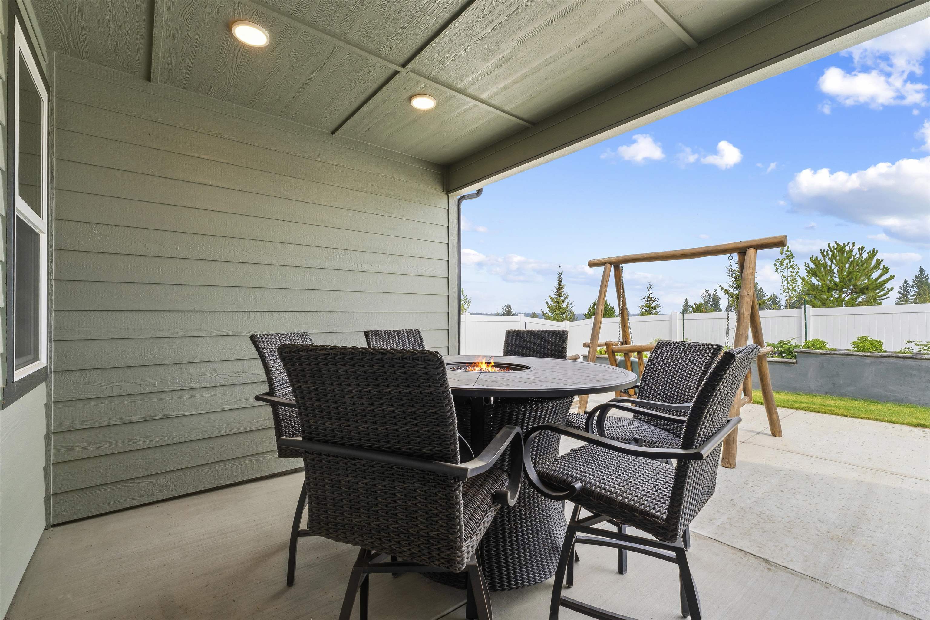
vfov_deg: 77.3
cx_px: 465
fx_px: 387
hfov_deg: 100.4
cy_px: 310
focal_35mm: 15
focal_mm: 10
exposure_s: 1/125
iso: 250
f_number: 8
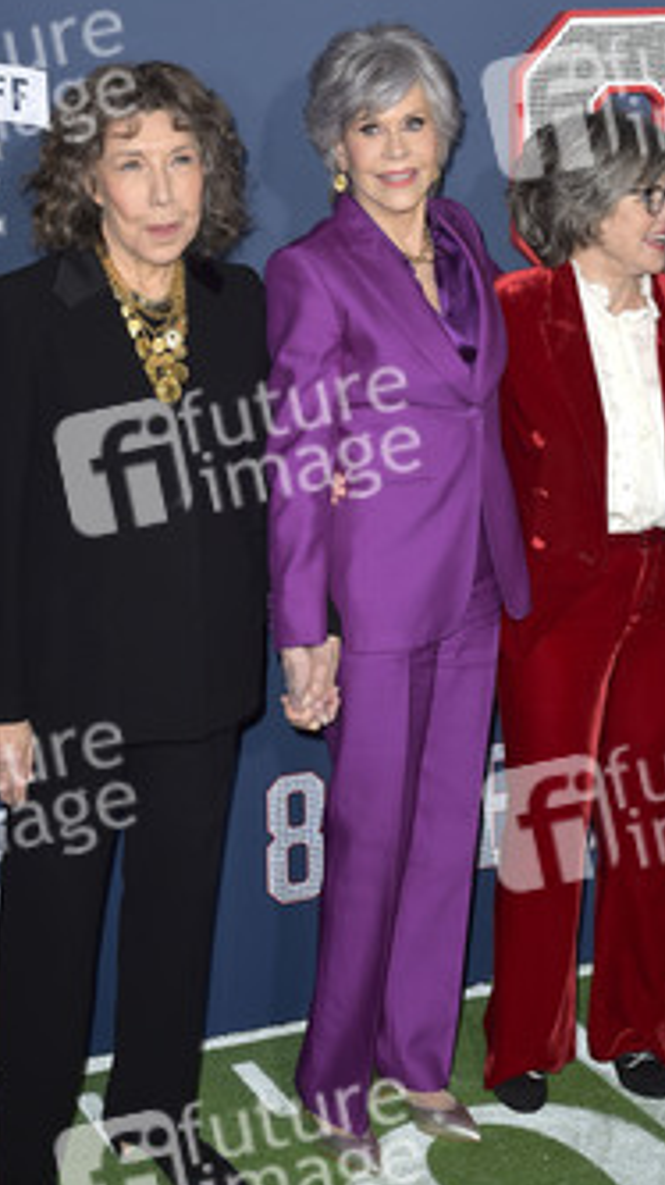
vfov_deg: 33.3
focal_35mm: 63
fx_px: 1977
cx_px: 343
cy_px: 630
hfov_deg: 19.1
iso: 400
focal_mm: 50
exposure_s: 1/250
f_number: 6.3
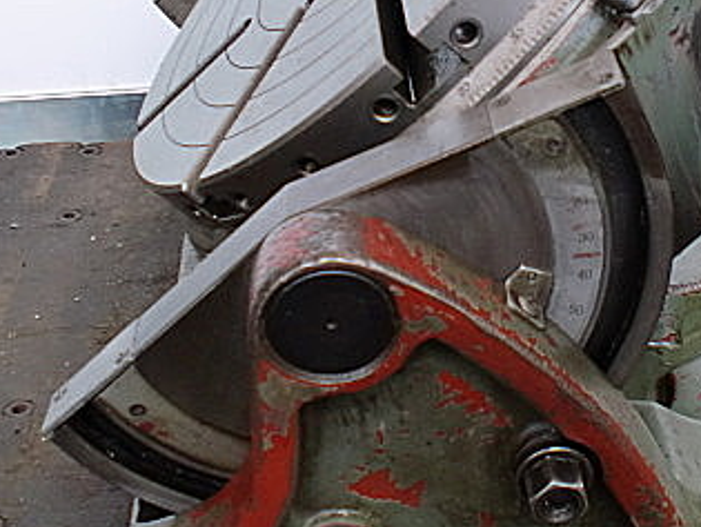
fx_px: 1439
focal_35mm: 71
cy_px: 107
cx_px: 570
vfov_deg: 20.5
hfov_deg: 26.8
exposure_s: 1/60
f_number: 3.1
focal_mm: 6.3
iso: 80
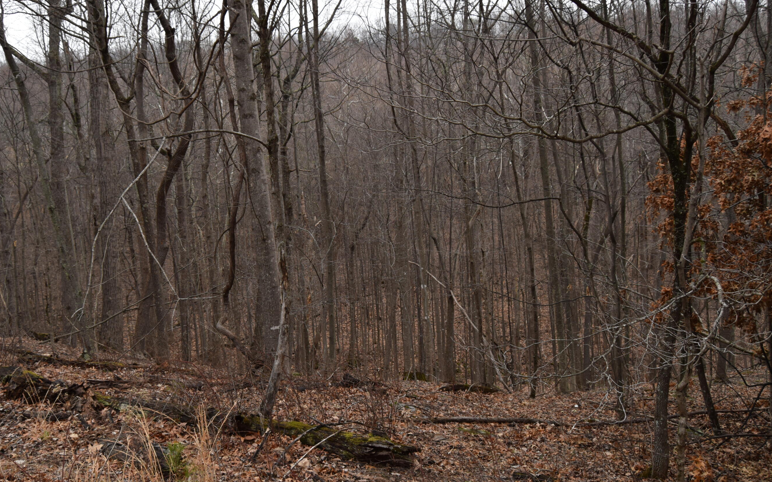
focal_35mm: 31
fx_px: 652
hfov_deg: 61.0
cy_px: 263
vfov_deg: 40.6
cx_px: 339
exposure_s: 1/125
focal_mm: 18
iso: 400
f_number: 5.6
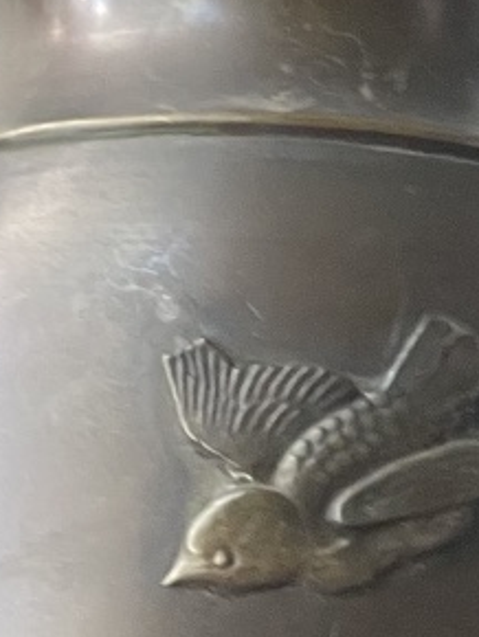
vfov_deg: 9.1
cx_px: -169
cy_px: 725
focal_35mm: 215
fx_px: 3961
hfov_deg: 6.8
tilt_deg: -77.2
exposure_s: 1/99
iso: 200
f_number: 2
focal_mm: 6
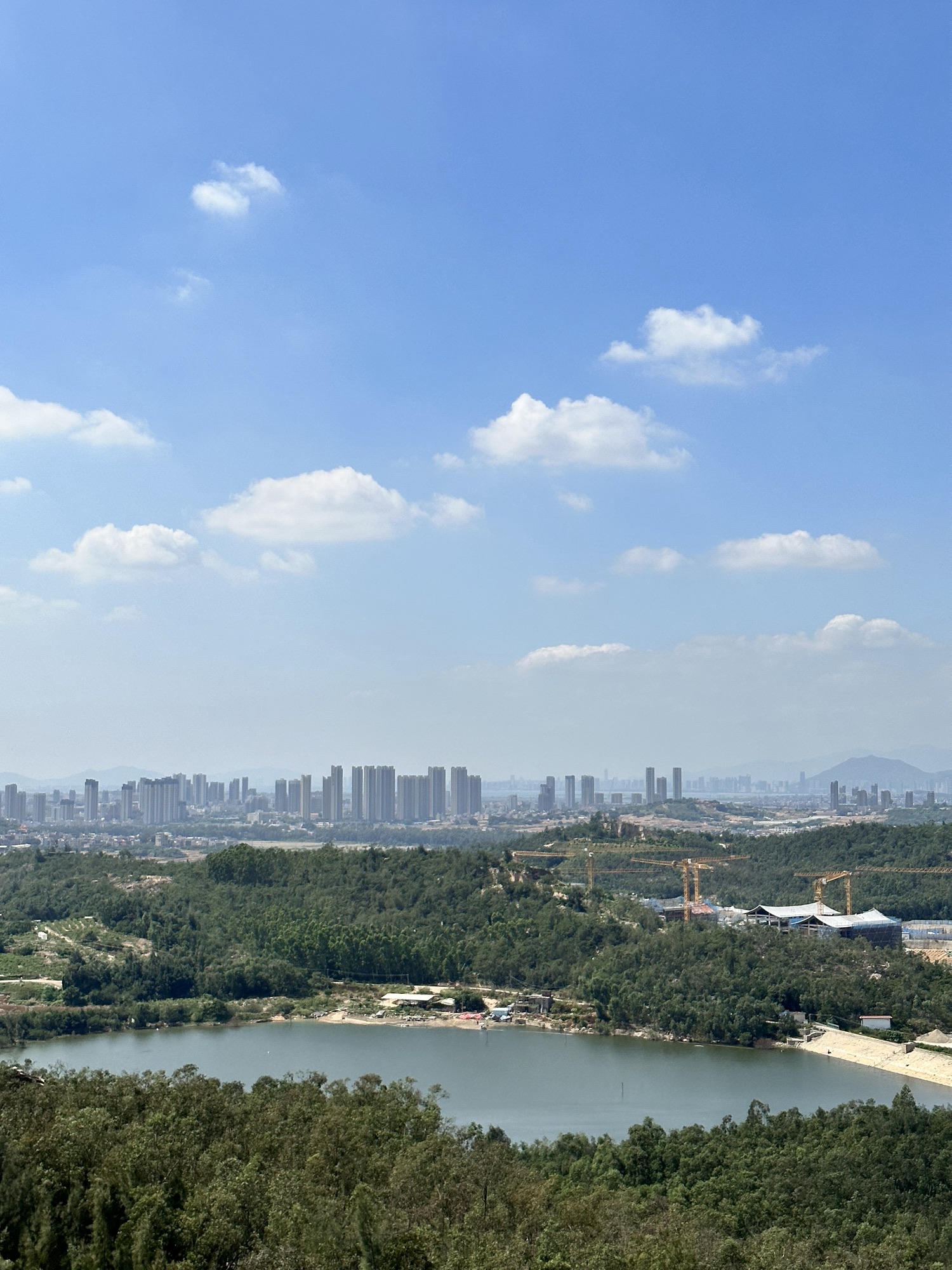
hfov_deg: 30.3
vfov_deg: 39.7
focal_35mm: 48
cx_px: 476
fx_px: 1760
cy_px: 635
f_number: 1.78
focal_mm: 6.86
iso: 64
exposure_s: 1/8929
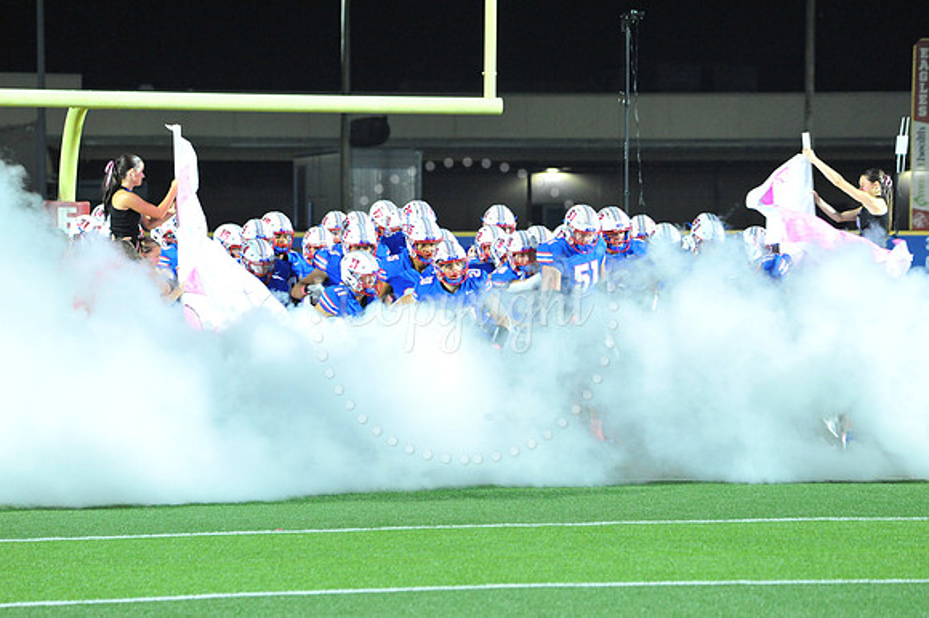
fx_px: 4900
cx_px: 464
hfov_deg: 10.8
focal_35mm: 190
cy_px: 309
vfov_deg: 7.2
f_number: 6.3
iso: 5000
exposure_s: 1/160
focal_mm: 190
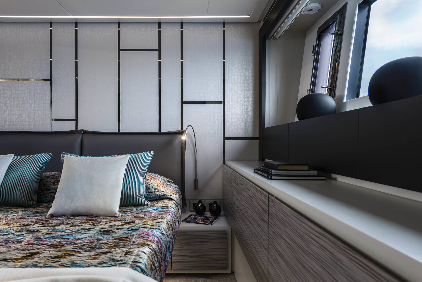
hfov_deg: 76.1
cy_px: 141
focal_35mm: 23
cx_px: 211
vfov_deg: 55.1
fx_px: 270
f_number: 8
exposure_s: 1/5
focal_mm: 23
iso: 100
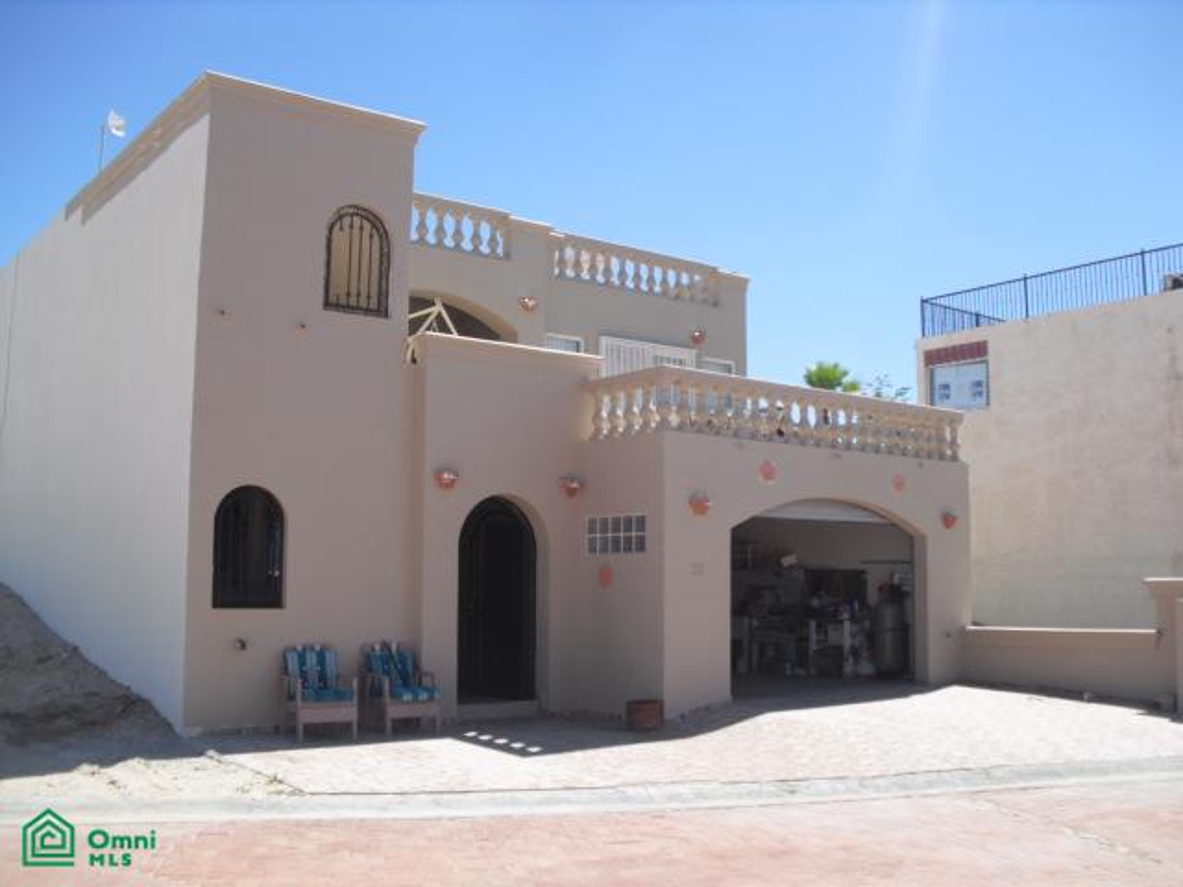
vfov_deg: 39.7
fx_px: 1230
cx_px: 592
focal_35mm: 36
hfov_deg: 51.4
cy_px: 444
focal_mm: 6.3
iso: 64
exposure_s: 1/100
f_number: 7.8
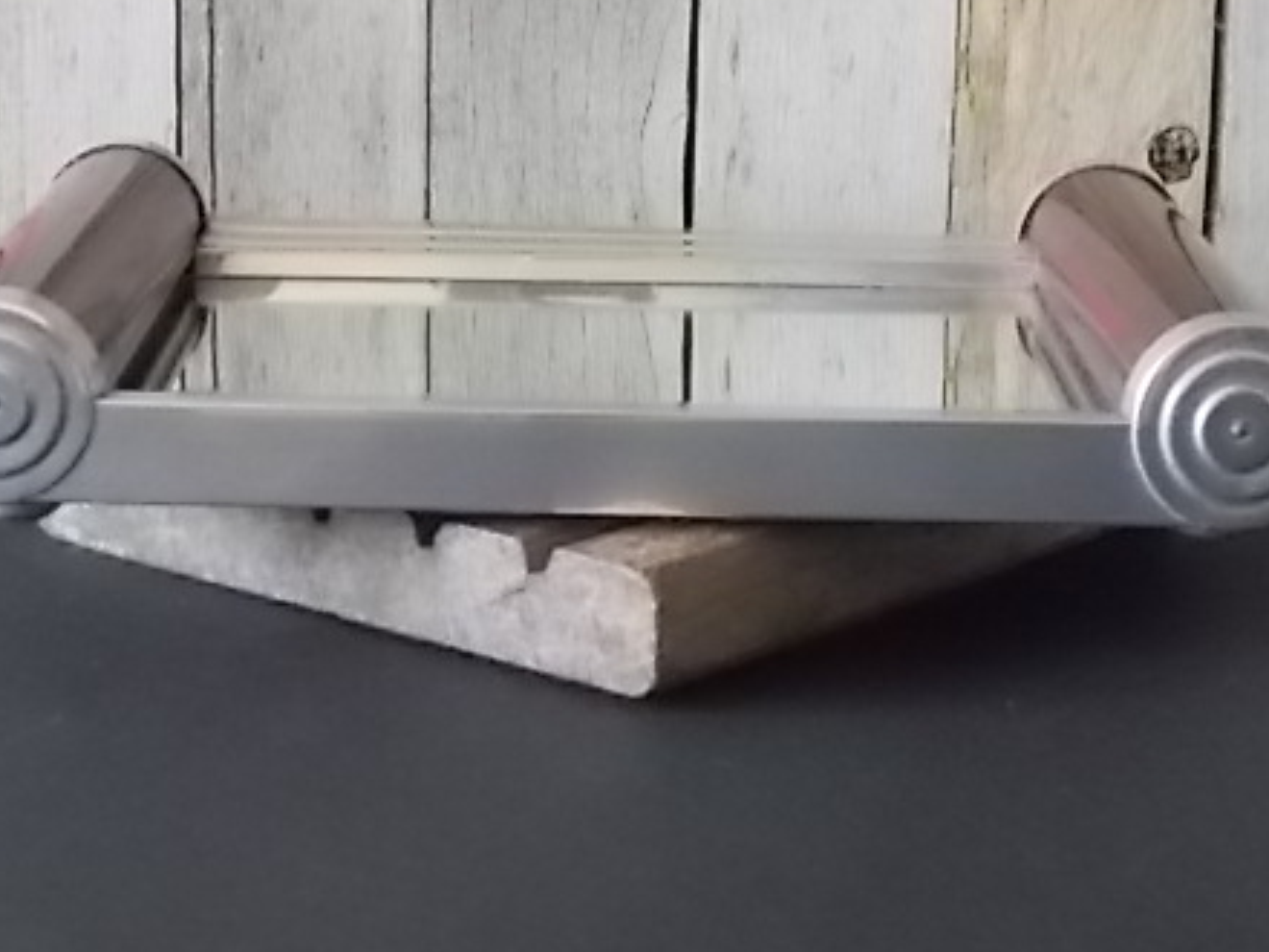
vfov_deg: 15.4
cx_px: 560
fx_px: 3519
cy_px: 294
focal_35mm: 96
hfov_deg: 20.4
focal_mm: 11.8
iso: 800
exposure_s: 1/30
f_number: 5.3
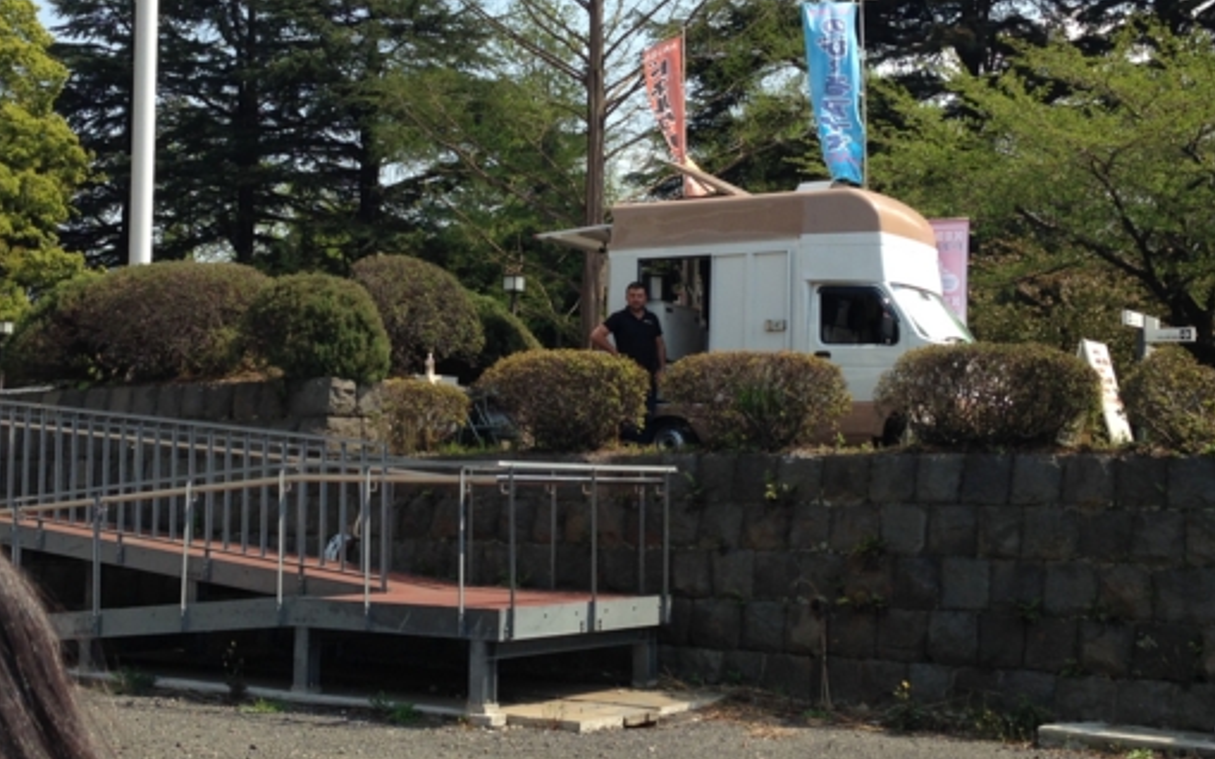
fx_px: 1821
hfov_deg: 36.9
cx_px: 556
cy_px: 339
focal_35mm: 55
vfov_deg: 23.5
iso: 50
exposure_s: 1/1022
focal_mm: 4.12
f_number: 2.4
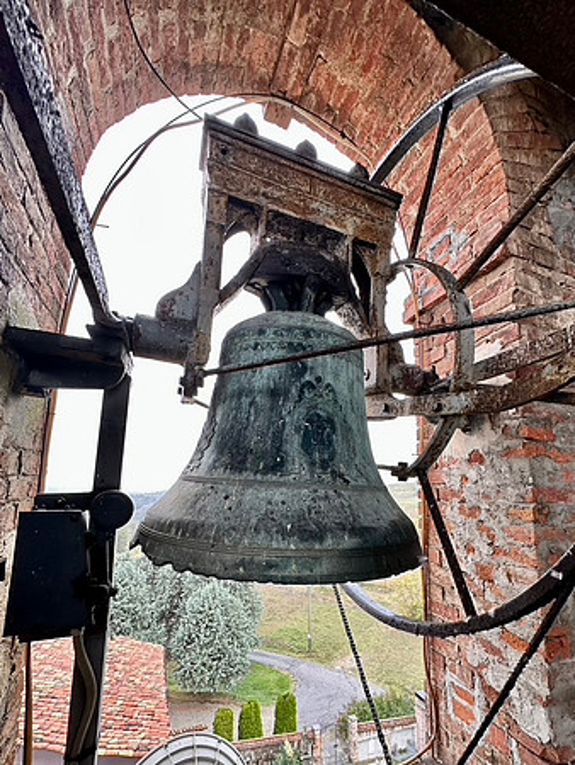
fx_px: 310
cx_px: 288
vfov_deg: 102.0
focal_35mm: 14
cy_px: 382
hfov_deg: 85.7
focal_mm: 2.22
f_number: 2.2
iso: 100
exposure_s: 1/99
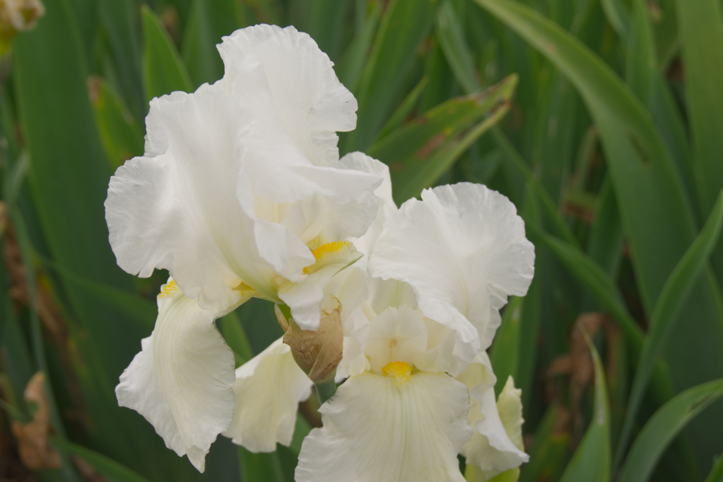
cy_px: 241
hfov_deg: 27.0
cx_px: 362
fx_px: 1506
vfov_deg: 18.2
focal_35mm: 75
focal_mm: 50
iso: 100
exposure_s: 1/160
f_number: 9
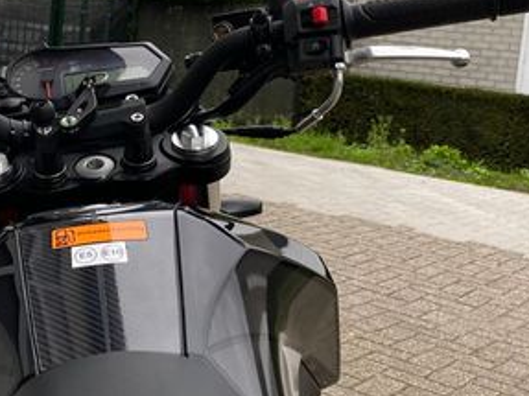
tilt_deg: -6.4
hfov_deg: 32.2
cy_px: 109
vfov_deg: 25.0
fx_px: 886
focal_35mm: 58
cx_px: 96
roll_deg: -6.4
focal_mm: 4.25
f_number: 1.8
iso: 32
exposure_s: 1/122
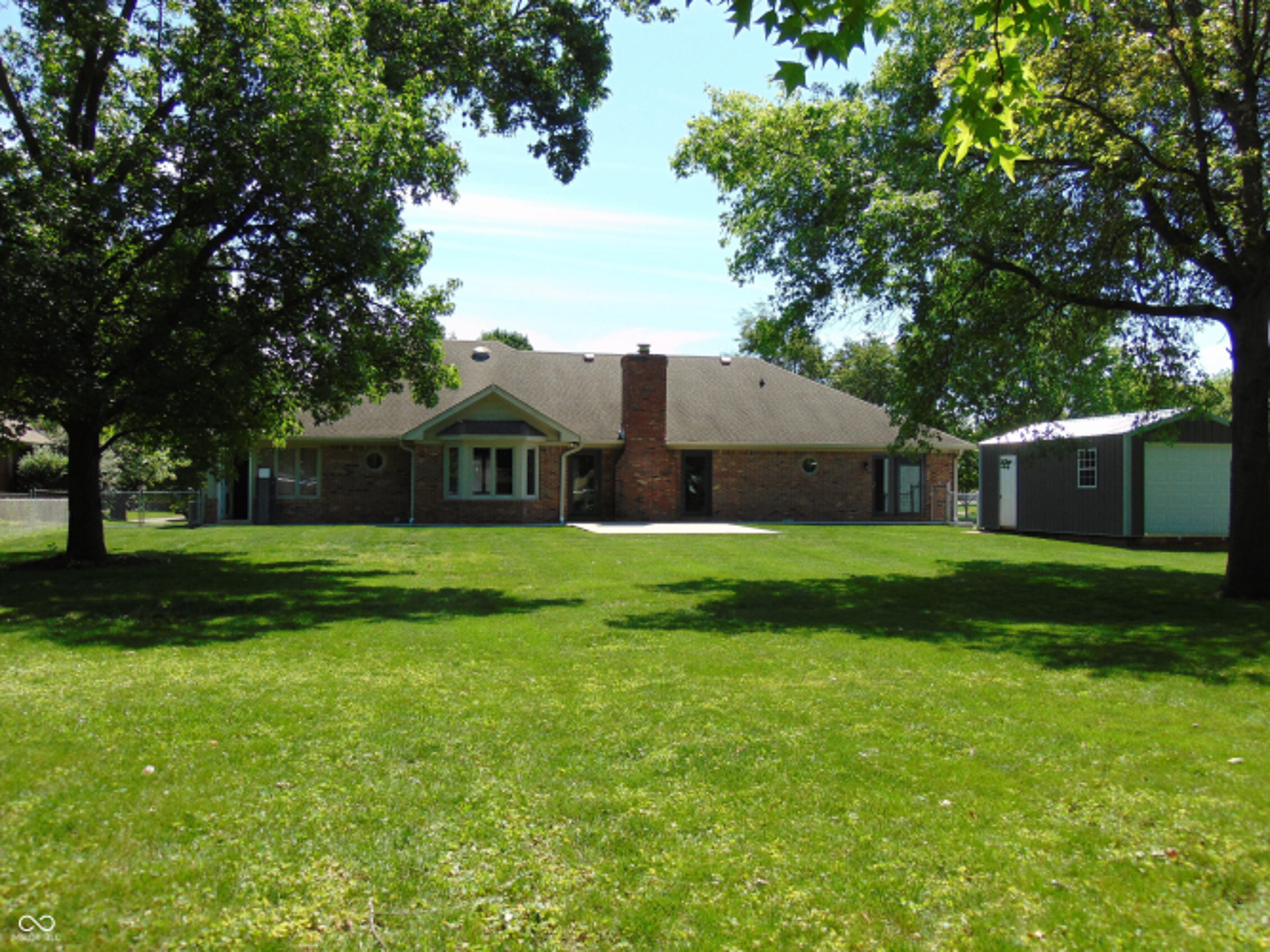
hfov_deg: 55.4
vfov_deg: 42.9
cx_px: 635
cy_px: 476
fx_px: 1210
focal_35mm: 33
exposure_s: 1/640
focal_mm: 5.8
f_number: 3.2
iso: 80
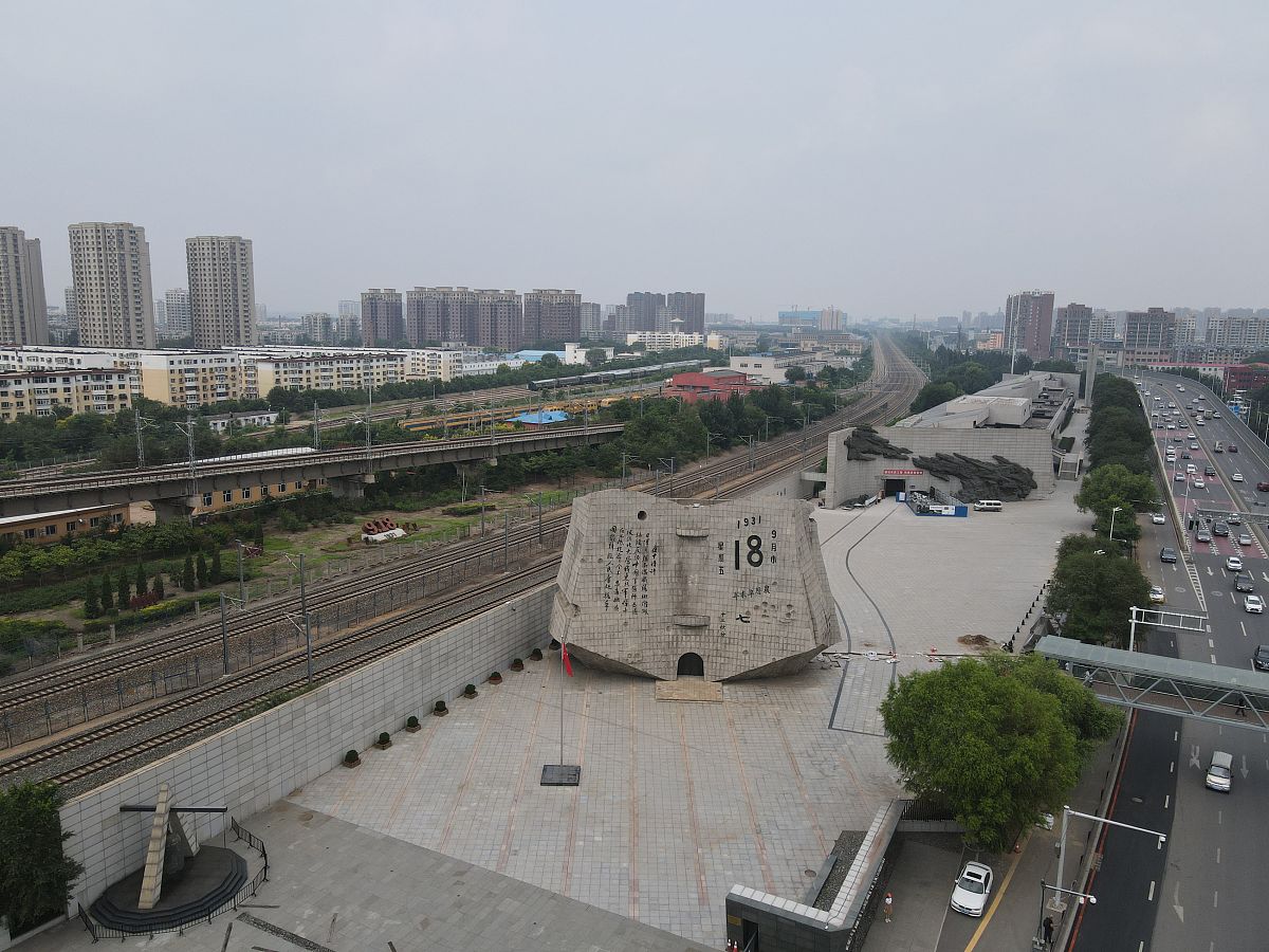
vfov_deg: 56.8
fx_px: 880
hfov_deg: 71.6
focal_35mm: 24
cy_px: 476
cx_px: 634
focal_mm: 4.5
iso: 100
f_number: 2.8
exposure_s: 1/500
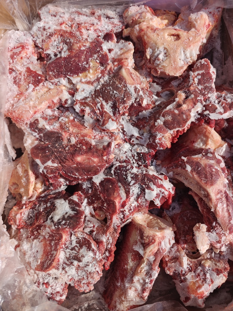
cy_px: 156
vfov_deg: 73.9
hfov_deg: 58.9
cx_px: 116
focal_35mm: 23
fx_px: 206
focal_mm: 6.51
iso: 50
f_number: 1.57
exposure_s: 1/1416
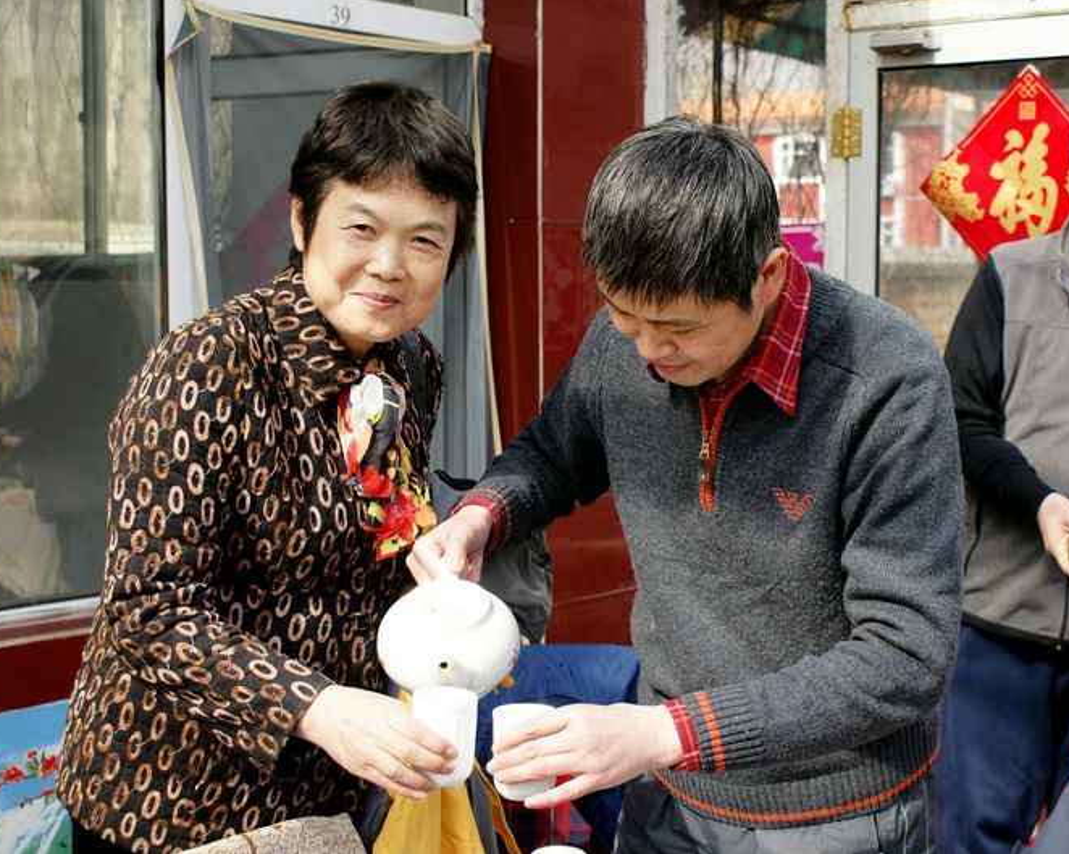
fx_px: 1884
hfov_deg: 31.6
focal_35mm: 60
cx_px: 622
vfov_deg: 25.5
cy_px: 425
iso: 200
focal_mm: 35
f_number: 5.6
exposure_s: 1/250
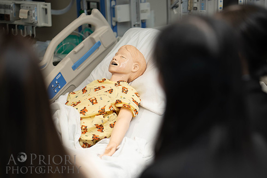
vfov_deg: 13.1
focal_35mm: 105
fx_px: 778
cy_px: 110
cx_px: 165
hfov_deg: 19.4
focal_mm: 85
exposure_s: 1/320
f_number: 1.8
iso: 320
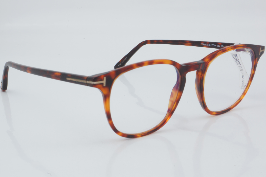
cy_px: 88
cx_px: 133
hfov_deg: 27.0
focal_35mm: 75
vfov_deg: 18.2
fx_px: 554
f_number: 32
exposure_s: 1/3
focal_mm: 50
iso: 100
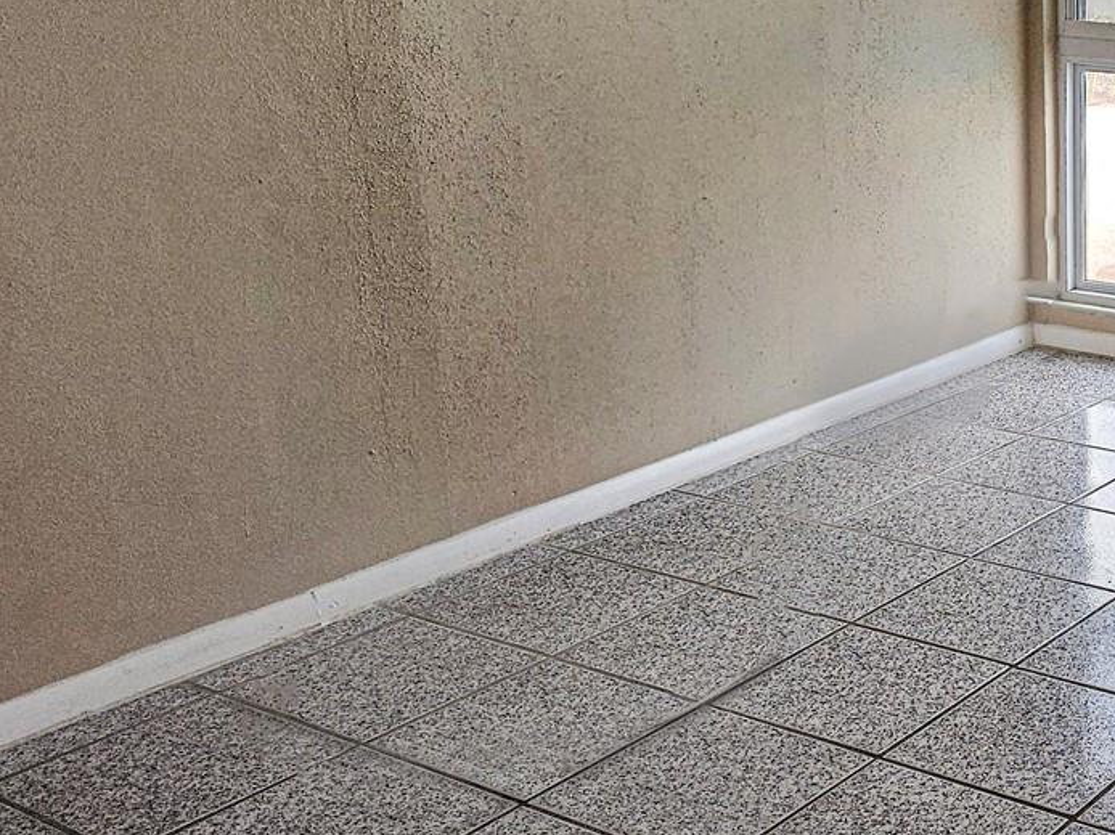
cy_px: 287
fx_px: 1707
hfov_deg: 32.3
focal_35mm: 53
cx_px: 1195
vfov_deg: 27.4
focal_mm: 5.4
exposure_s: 1/60
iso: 50
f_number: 1.8
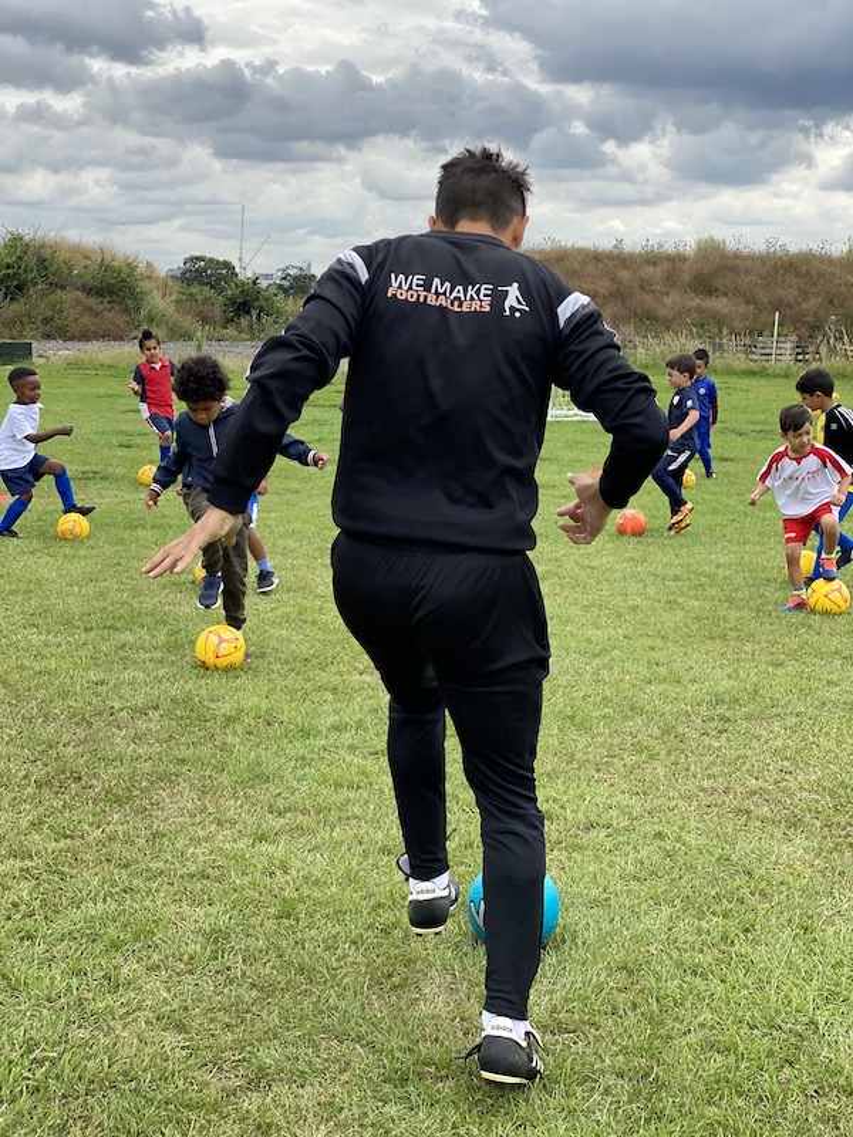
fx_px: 1708
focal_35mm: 52
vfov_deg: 36.8
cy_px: 568
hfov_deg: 28.0
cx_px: 426
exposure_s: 1/461
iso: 20
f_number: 2
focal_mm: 6
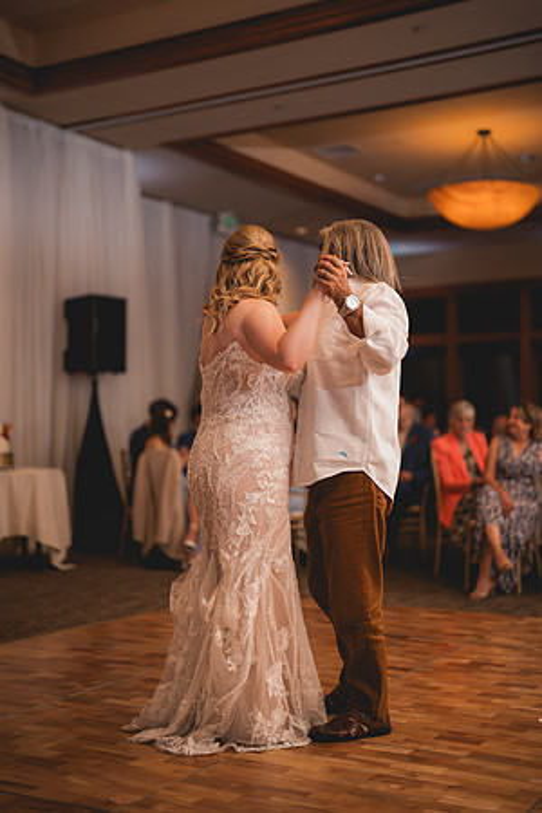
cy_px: 406
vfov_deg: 39.6
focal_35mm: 50
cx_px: 271
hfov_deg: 27.0
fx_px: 1129
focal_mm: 50
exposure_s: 1/250
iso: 125
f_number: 1.2
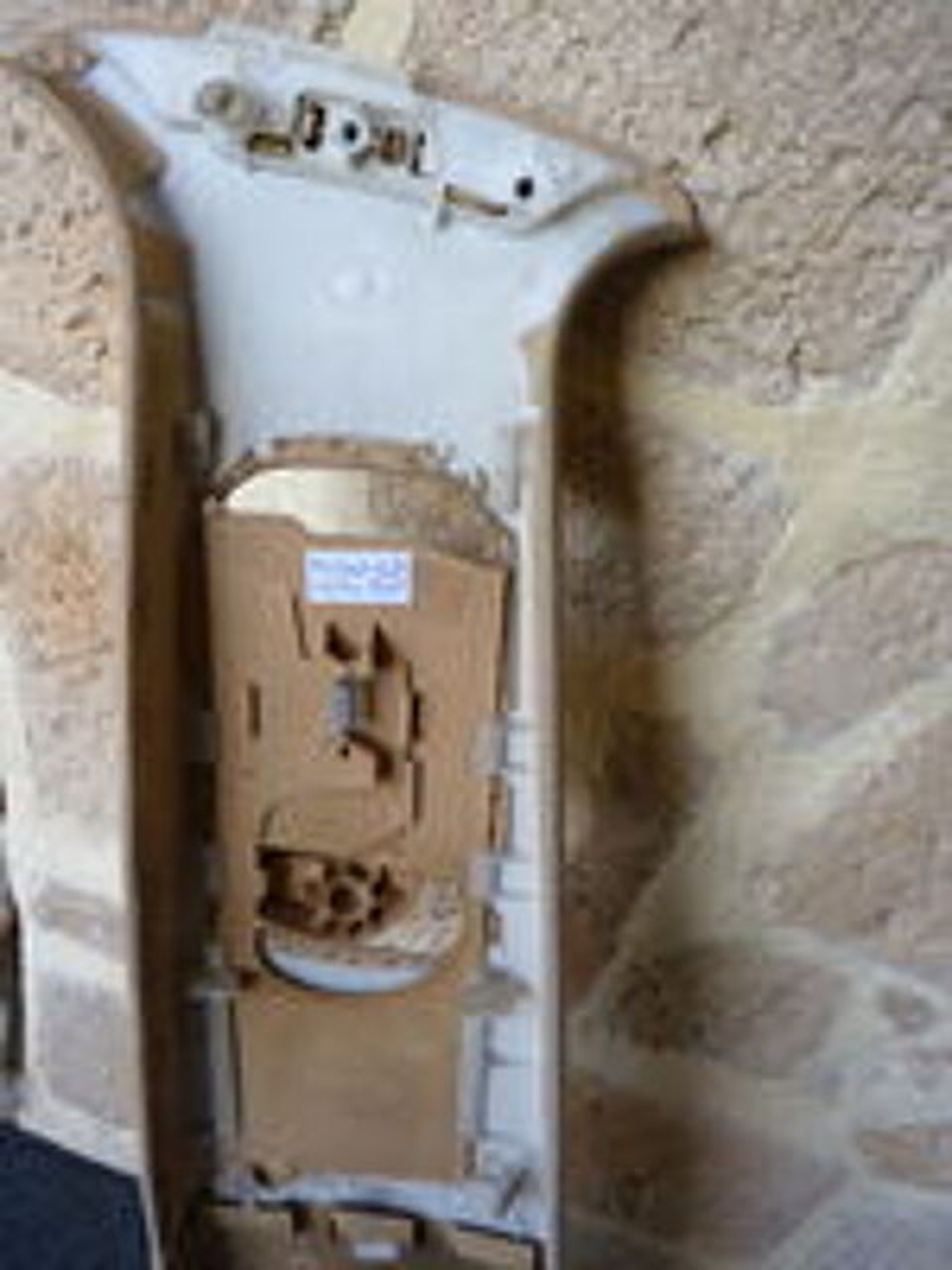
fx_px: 1063
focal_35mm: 29
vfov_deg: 61.7
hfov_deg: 48.2
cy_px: 635
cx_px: 476
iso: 80
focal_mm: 5.2
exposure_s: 1/50
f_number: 2.8
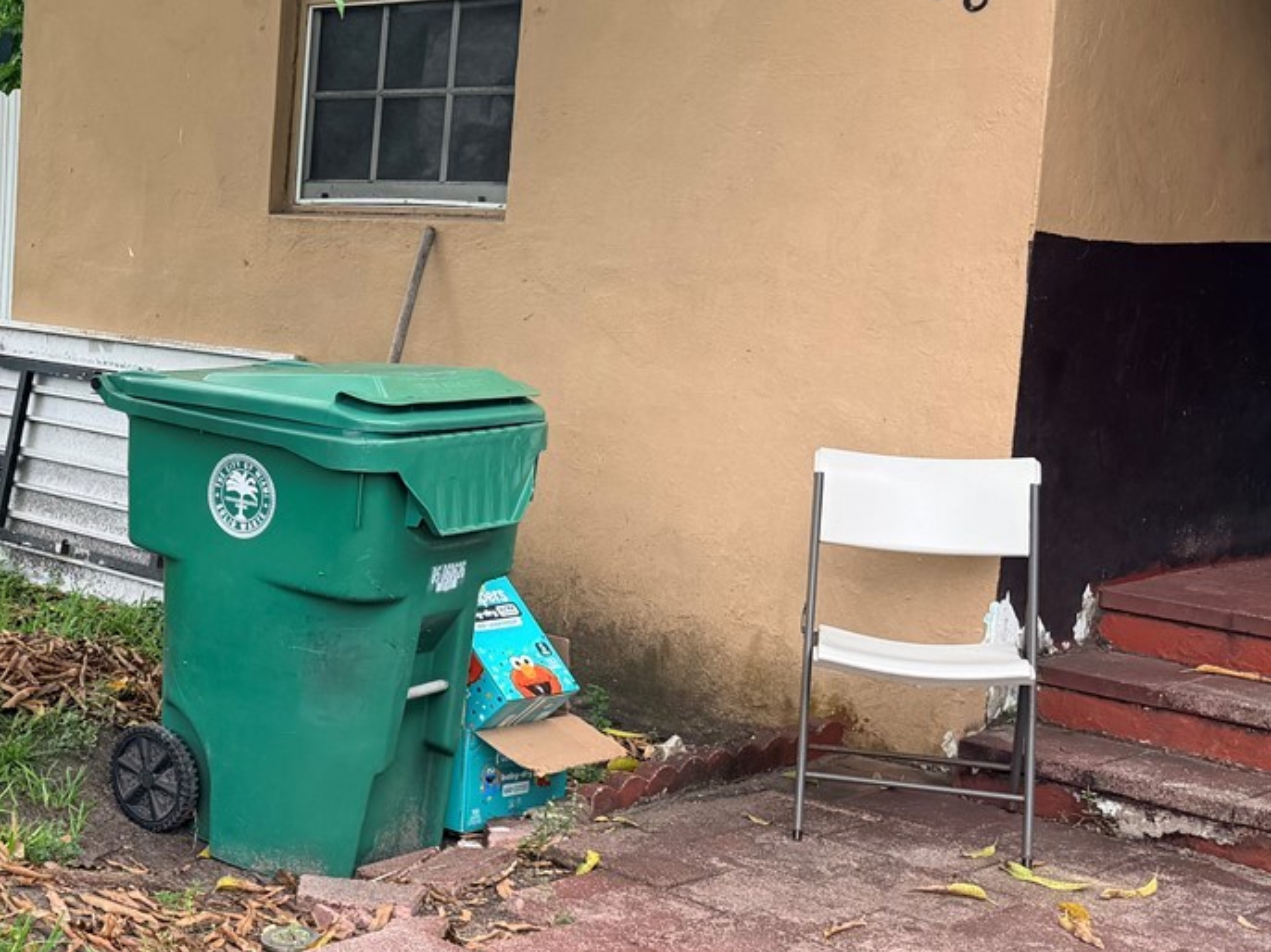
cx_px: -178
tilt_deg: -7.3
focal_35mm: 56
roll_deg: -1.3
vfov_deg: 26.1
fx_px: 2055
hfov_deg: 30.2
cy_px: 430
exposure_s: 1/868
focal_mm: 6.76
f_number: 1.78
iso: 80
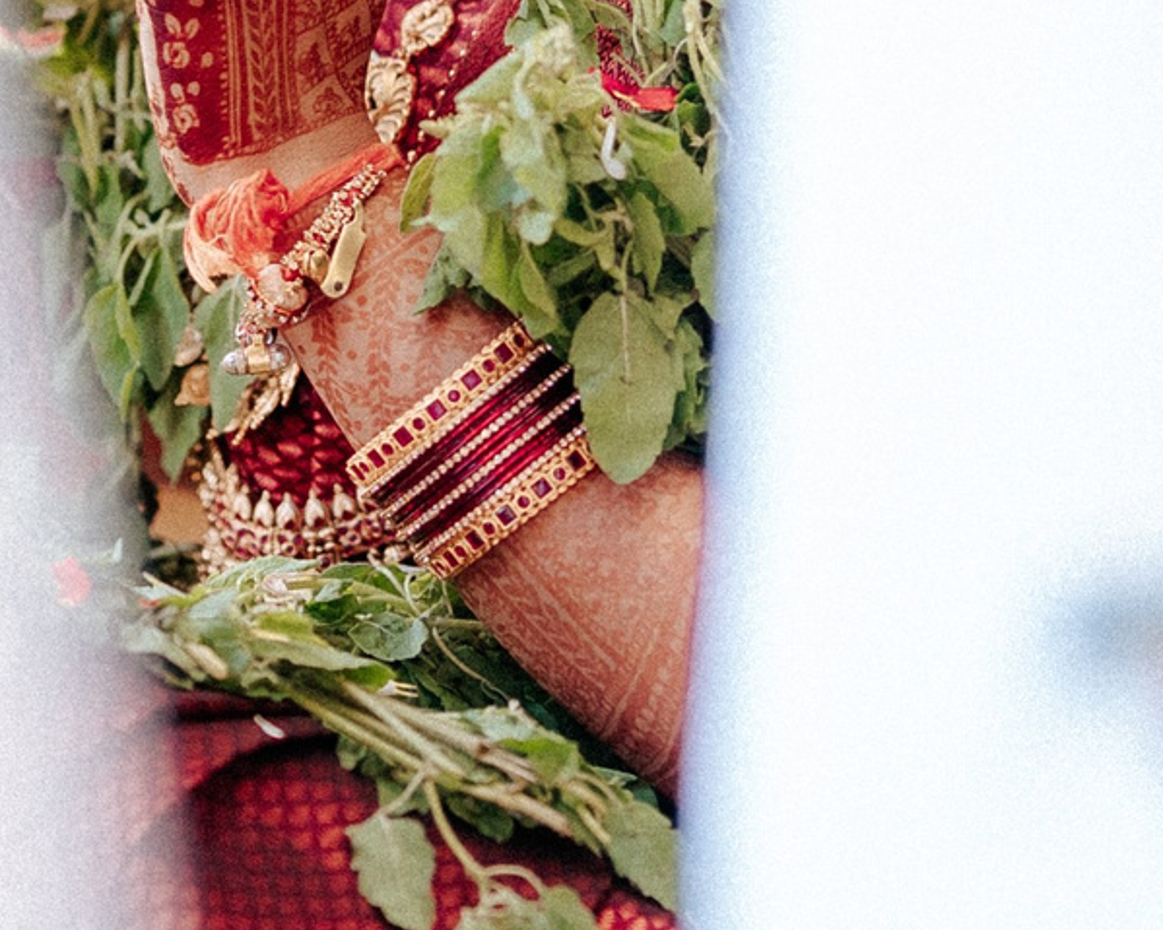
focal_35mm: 341
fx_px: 11735
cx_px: 491
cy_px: -178
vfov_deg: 4.5
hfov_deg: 5.7
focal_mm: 85
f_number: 1.4
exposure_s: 1/1000
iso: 500
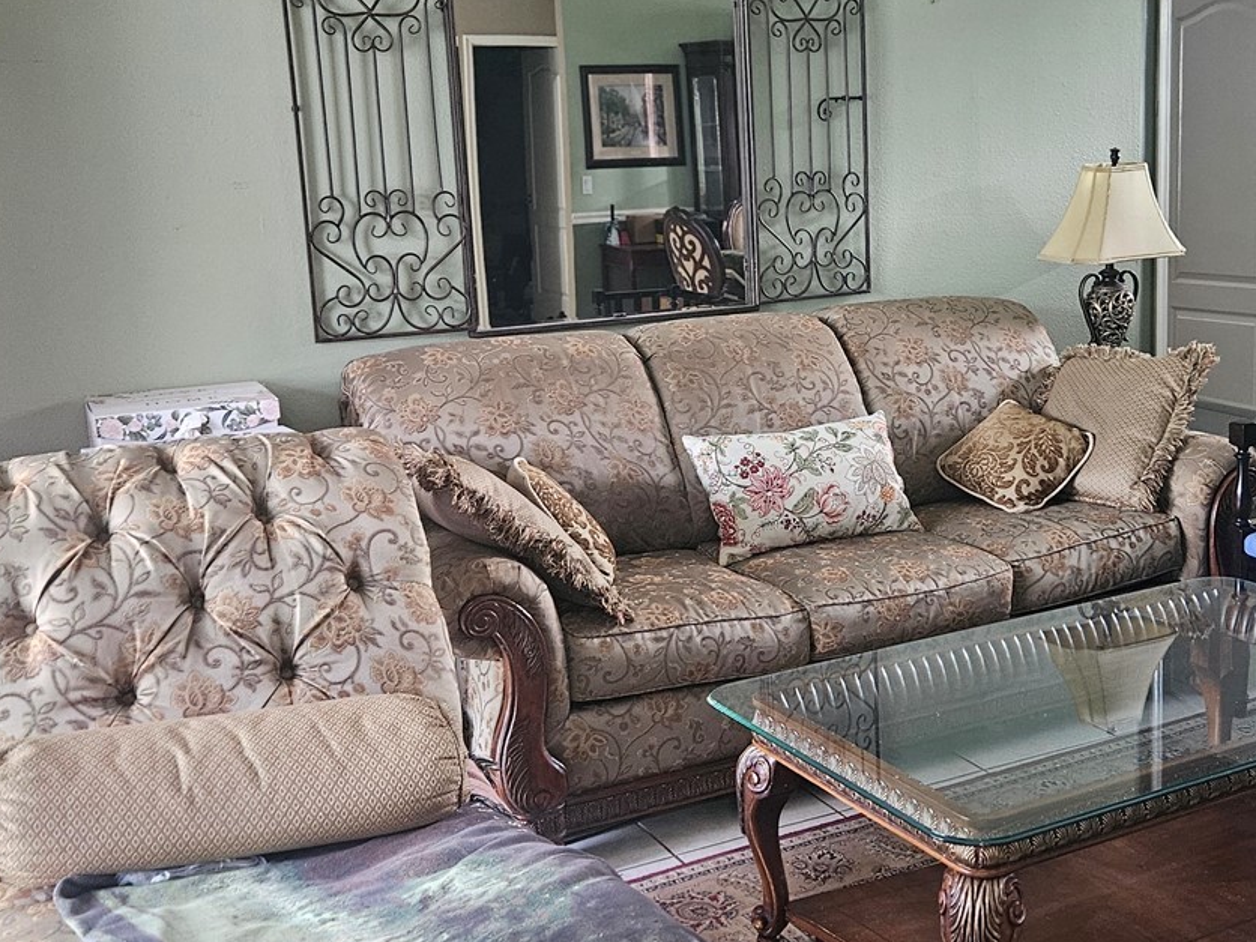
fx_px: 1596
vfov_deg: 32.9
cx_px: 847
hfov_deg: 42.3
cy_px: 425
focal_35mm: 44
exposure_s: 1/40
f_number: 1.8
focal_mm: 5.4
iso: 640
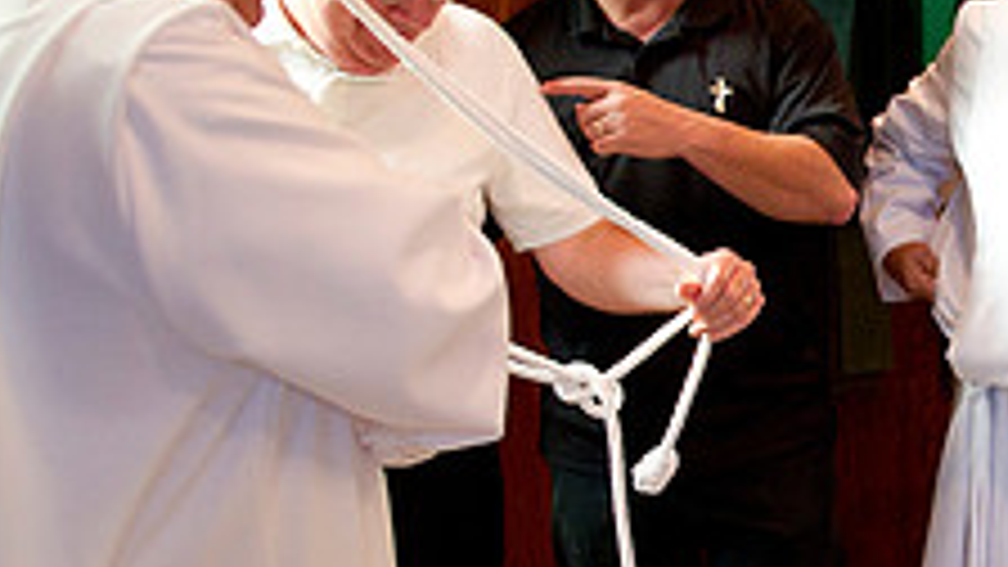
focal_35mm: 65
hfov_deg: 28.4
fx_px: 1737
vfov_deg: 18.5
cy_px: 302
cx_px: 1188
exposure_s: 1/160
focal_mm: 24
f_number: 2.8
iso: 2000
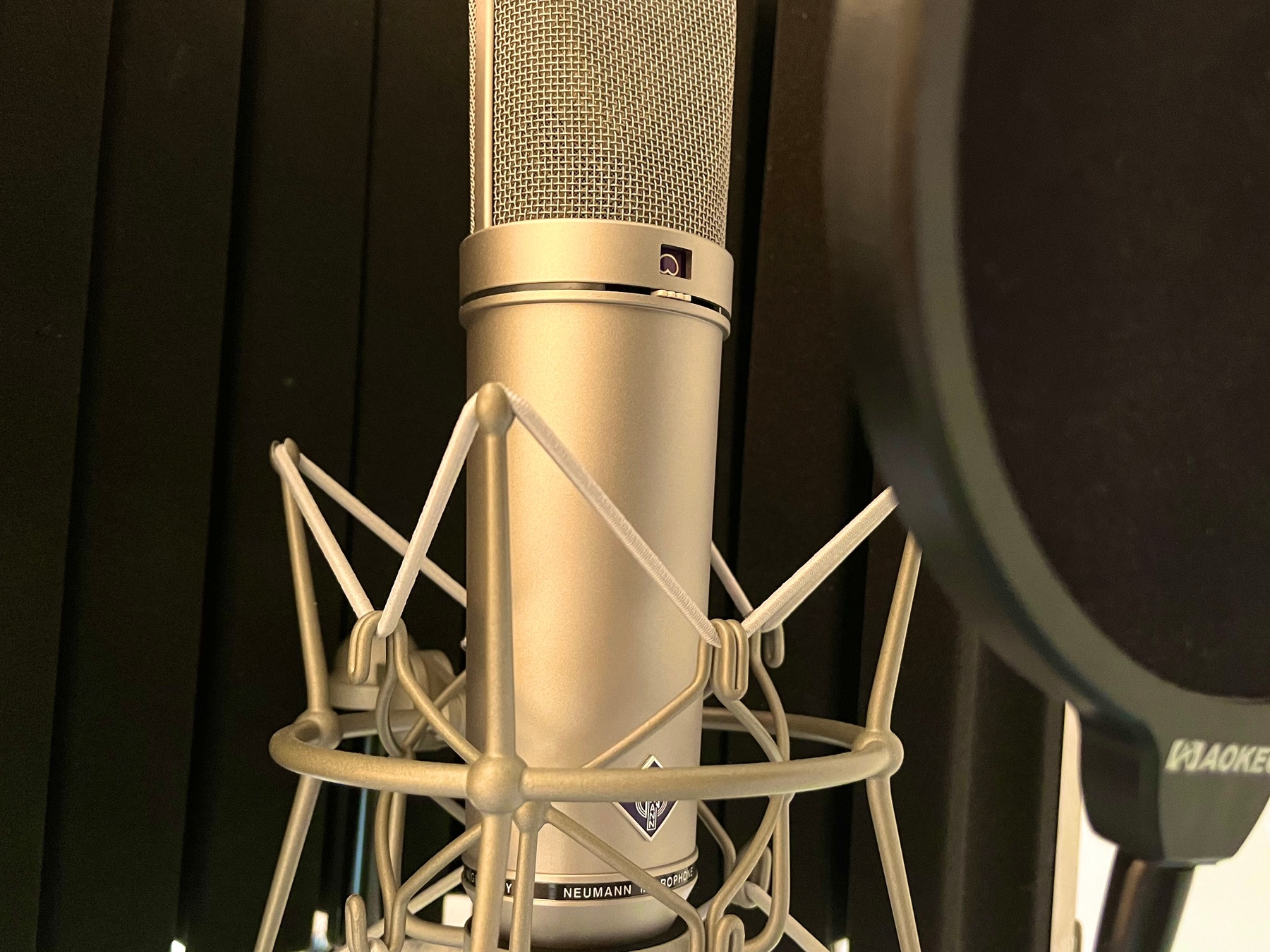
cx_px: 635
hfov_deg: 67.3
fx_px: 954
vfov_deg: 53.1
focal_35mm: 26
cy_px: 476
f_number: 1.6
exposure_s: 1/50
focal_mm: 5.1
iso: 400
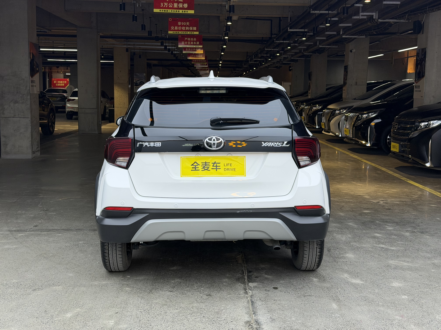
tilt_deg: -7.4
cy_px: 165
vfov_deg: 30.3
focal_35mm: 48
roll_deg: -0.9
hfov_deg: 39.7
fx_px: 612
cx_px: 220
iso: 64
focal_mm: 6.76
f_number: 1.78
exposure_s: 1/100
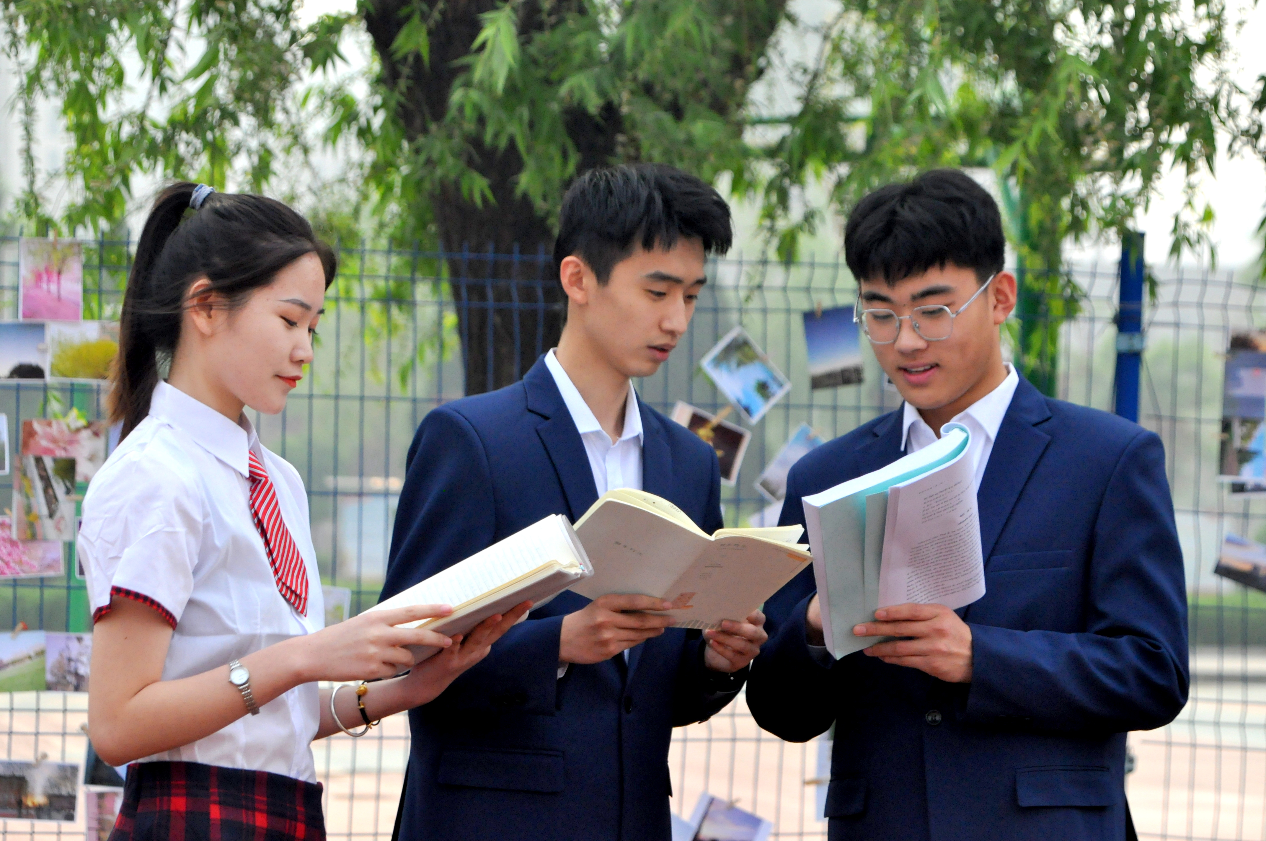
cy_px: 420
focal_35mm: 135
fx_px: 4742
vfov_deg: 10.1
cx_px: 633
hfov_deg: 15.2
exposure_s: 1/3200
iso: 1000
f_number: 5.3
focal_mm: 90
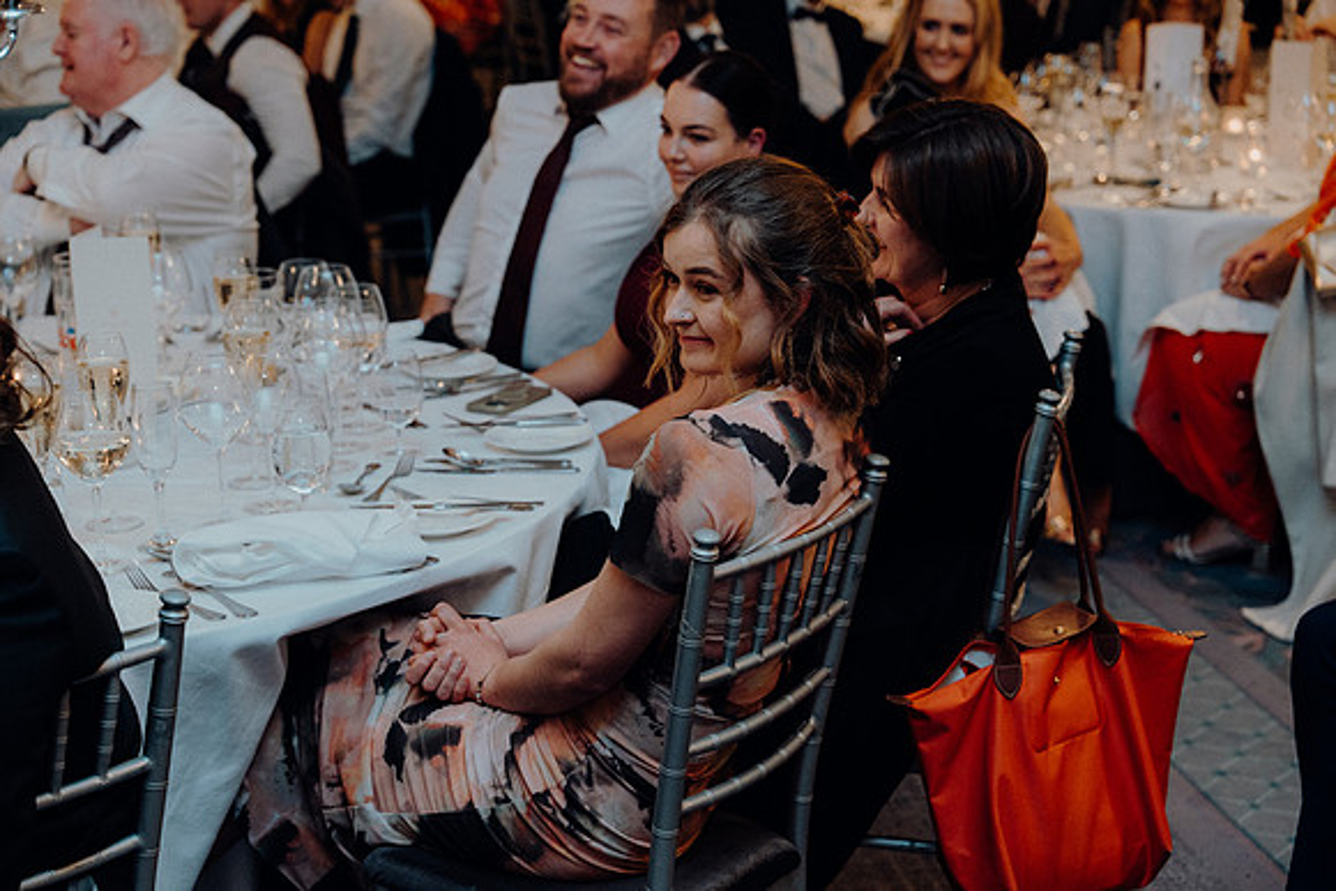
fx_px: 2450
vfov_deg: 20.6
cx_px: 668
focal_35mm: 66
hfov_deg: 30.5
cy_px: 446
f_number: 3.5
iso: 2500
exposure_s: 1/160
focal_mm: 66
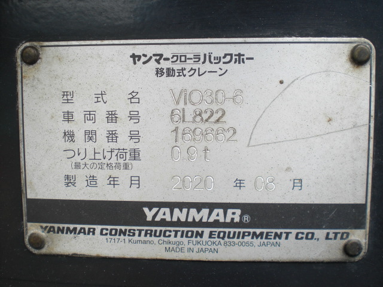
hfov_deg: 49.0
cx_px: 192
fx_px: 420
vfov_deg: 37.7
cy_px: 144
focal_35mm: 38
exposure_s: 1/200
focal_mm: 6.3
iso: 64
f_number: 3.1
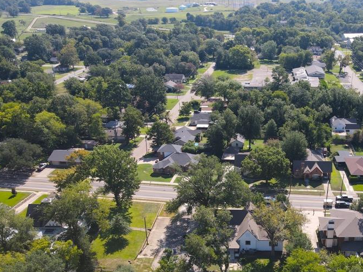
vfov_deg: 38.3
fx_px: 388
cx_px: 260
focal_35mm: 37
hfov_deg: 48.7
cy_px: 178
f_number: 2.8
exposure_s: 1/350
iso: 100
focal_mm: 4.5
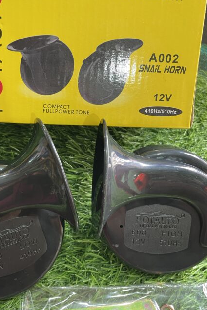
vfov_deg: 55.7
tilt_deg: -53.2
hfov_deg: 38.5
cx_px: 72
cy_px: 136
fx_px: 293
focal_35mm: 34
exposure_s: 1/50
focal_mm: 4.2
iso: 100
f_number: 1.6
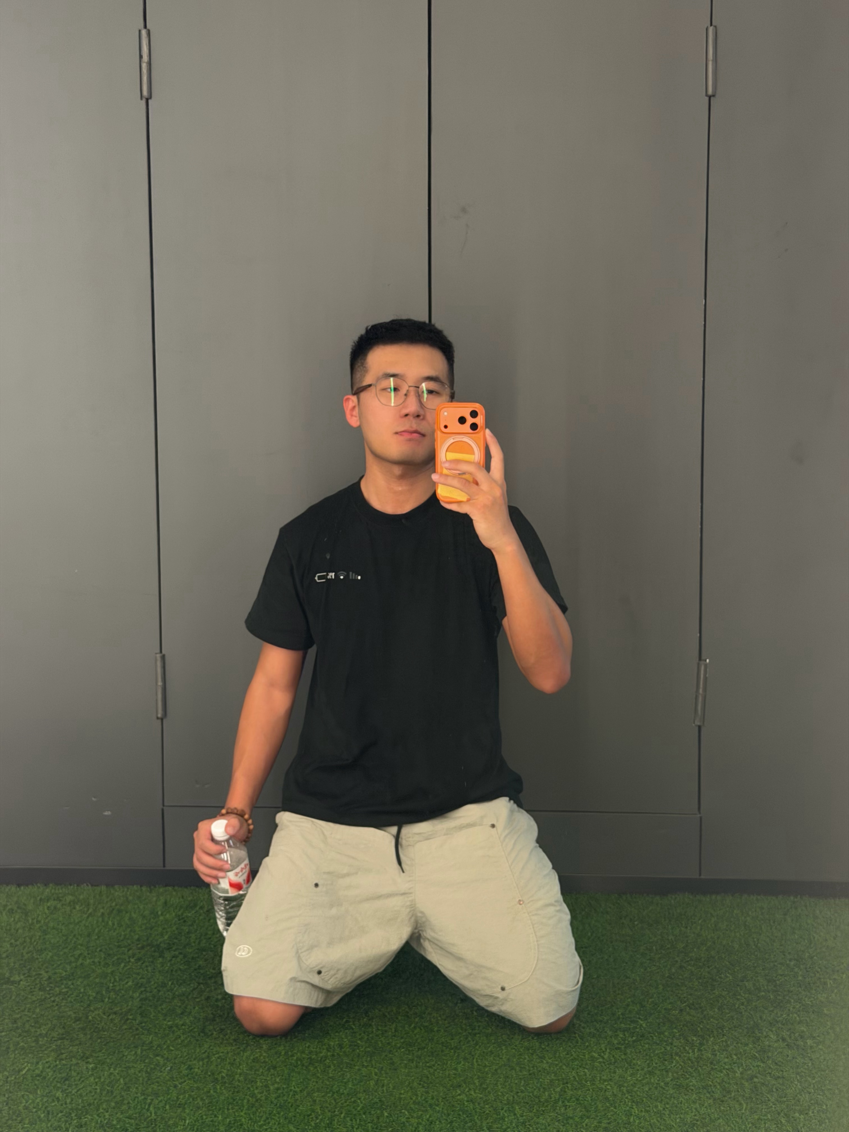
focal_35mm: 26
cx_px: 424
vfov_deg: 67.3
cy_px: 566
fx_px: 850
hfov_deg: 53.1
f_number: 1.5
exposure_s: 1/60
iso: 125
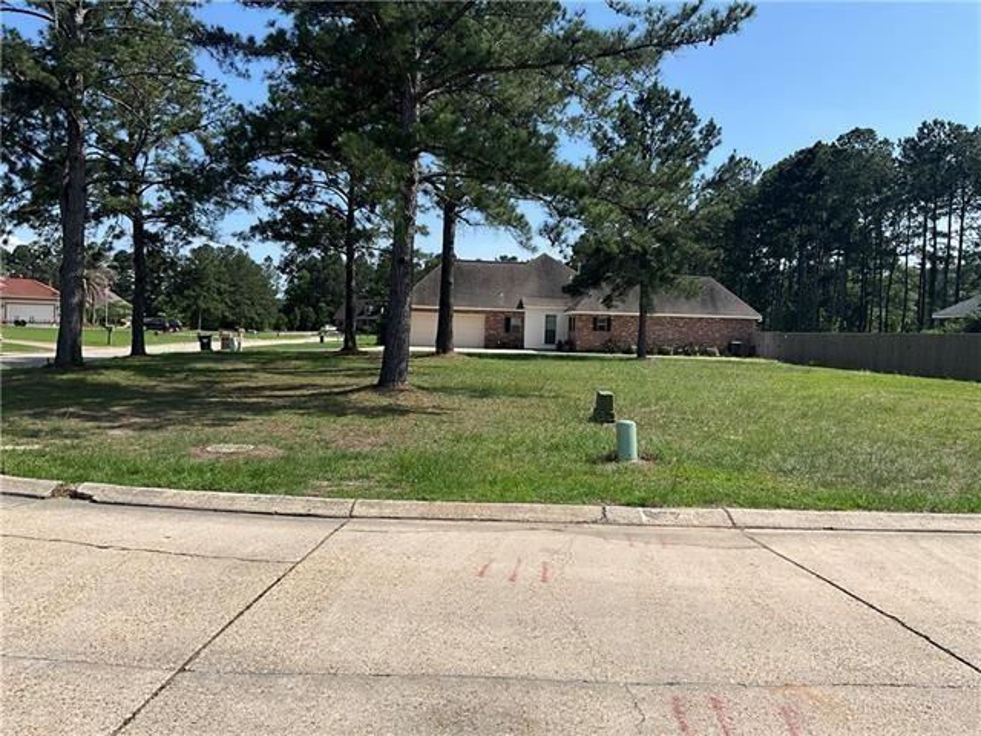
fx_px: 822
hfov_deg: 61.7
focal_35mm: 29
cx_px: 490
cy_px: 368
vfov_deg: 48.2
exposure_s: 1/1984
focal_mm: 3
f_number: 1.8
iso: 25
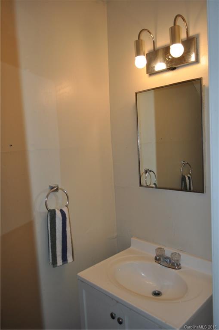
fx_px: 247
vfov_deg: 67.5
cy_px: 165
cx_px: 110
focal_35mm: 27
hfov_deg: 47.8
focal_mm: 18
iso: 250
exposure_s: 1/200
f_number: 3.5
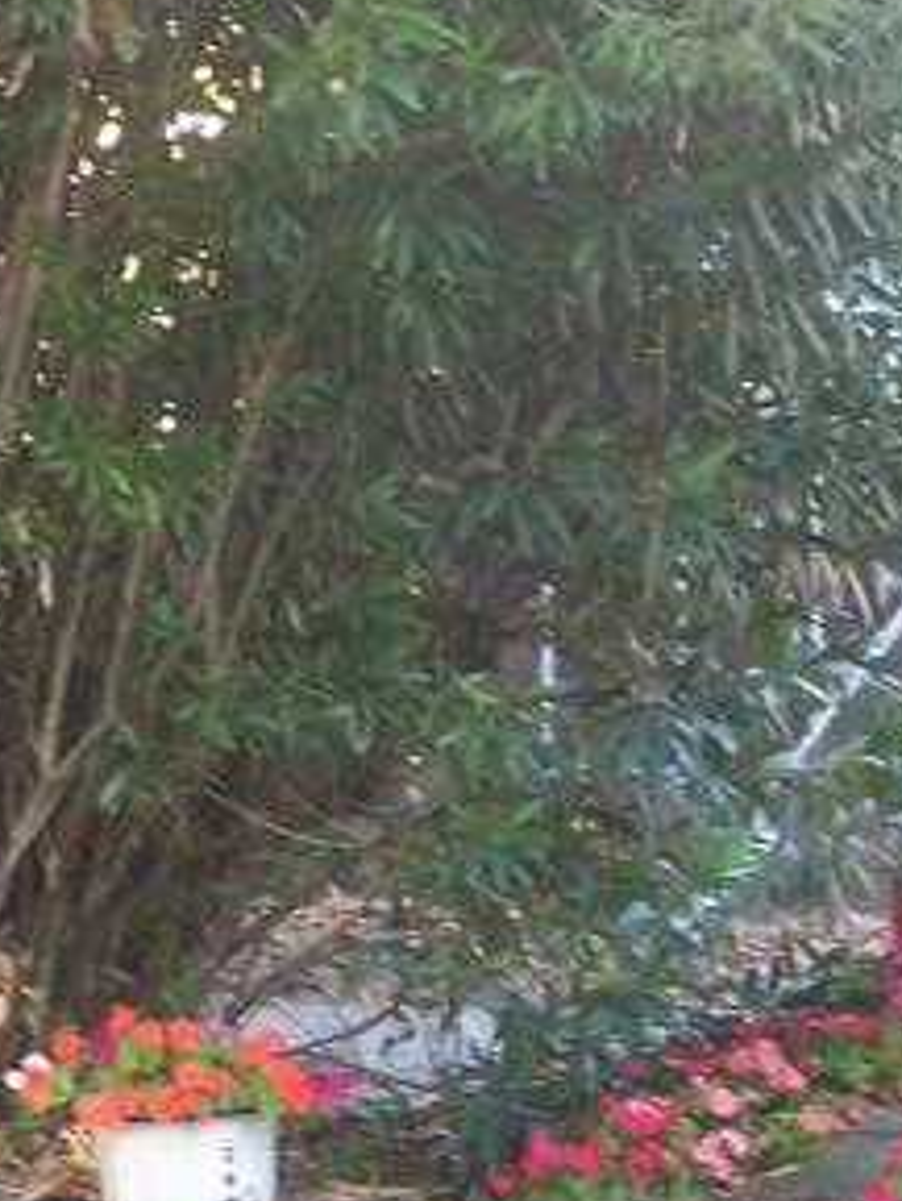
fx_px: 6874
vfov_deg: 10.0
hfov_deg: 7.5
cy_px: 596
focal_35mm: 198
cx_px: 67
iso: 140
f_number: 3.1
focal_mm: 9.3
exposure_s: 1/90
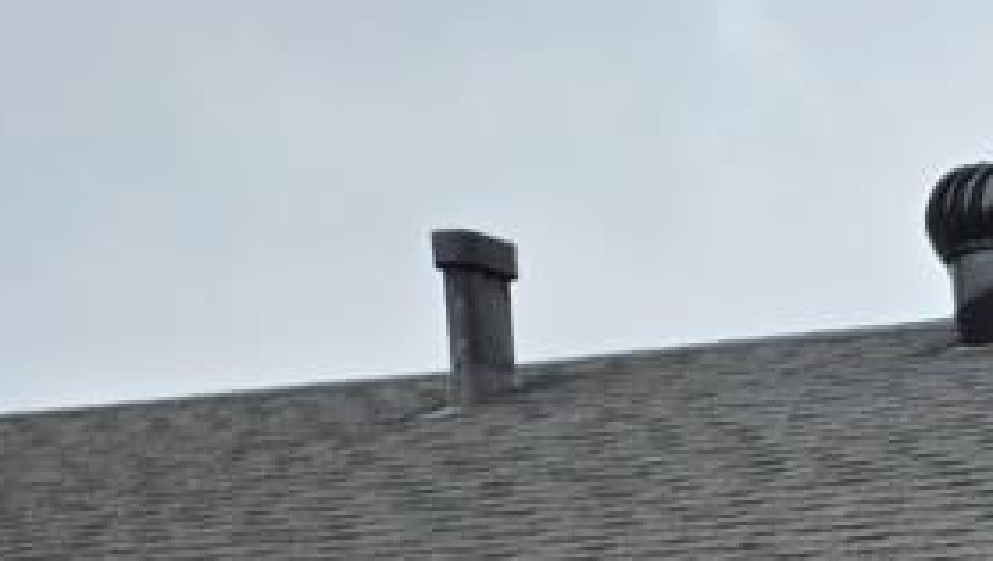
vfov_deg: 8.0
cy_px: 1517
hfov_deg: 14.3
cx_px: 1711
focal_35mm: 135
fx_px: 3558
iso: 80
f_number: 1.7
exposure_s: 1/4057
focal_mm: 6.25
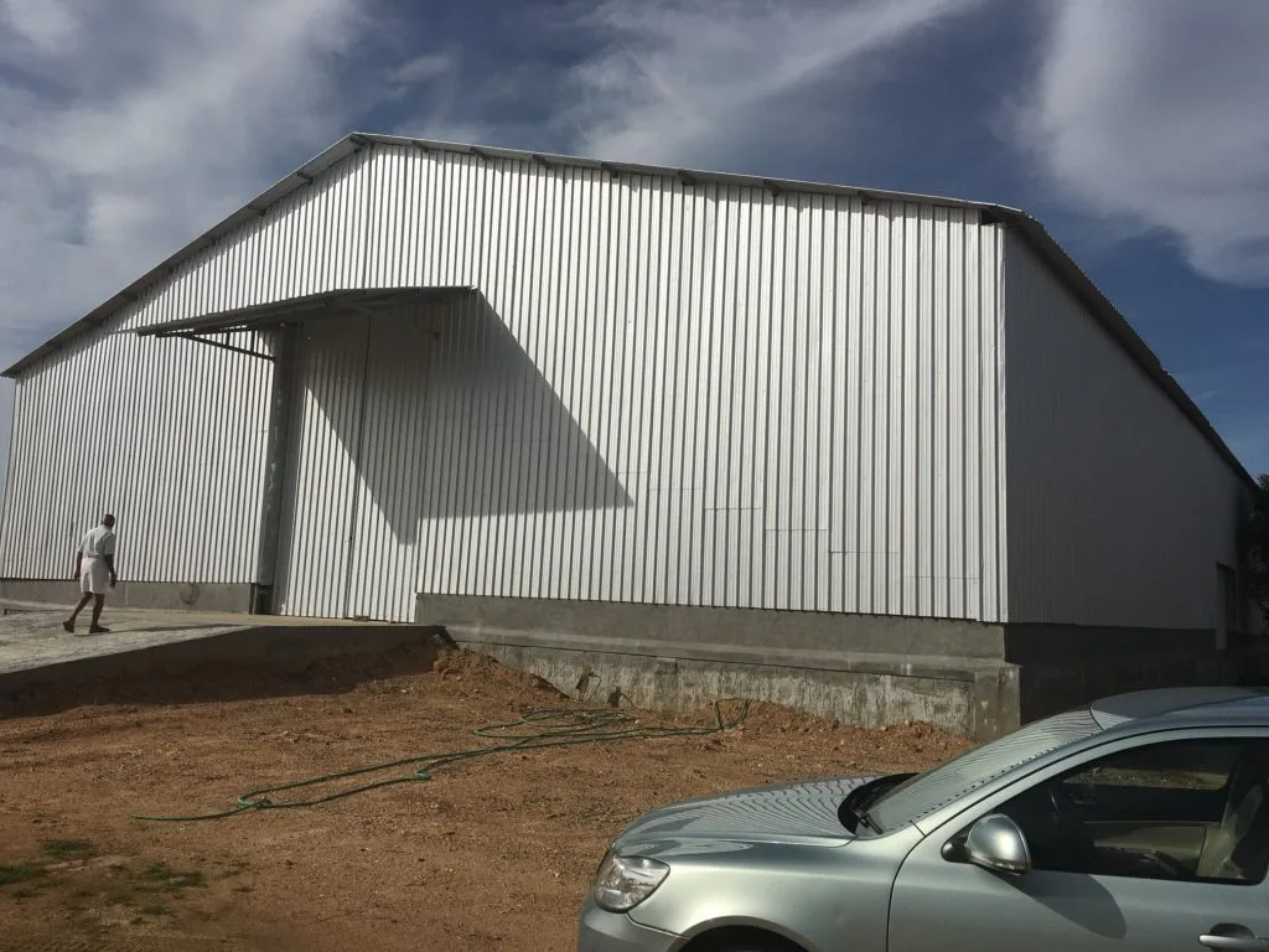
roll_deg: +0.2
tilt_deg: +8.1
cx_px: 634
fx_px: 1063
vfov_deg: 48.2
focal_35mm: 29
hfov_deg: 61.7
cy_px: 476
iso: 25
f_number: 2.2
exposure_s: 1/5917
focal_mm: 4.15
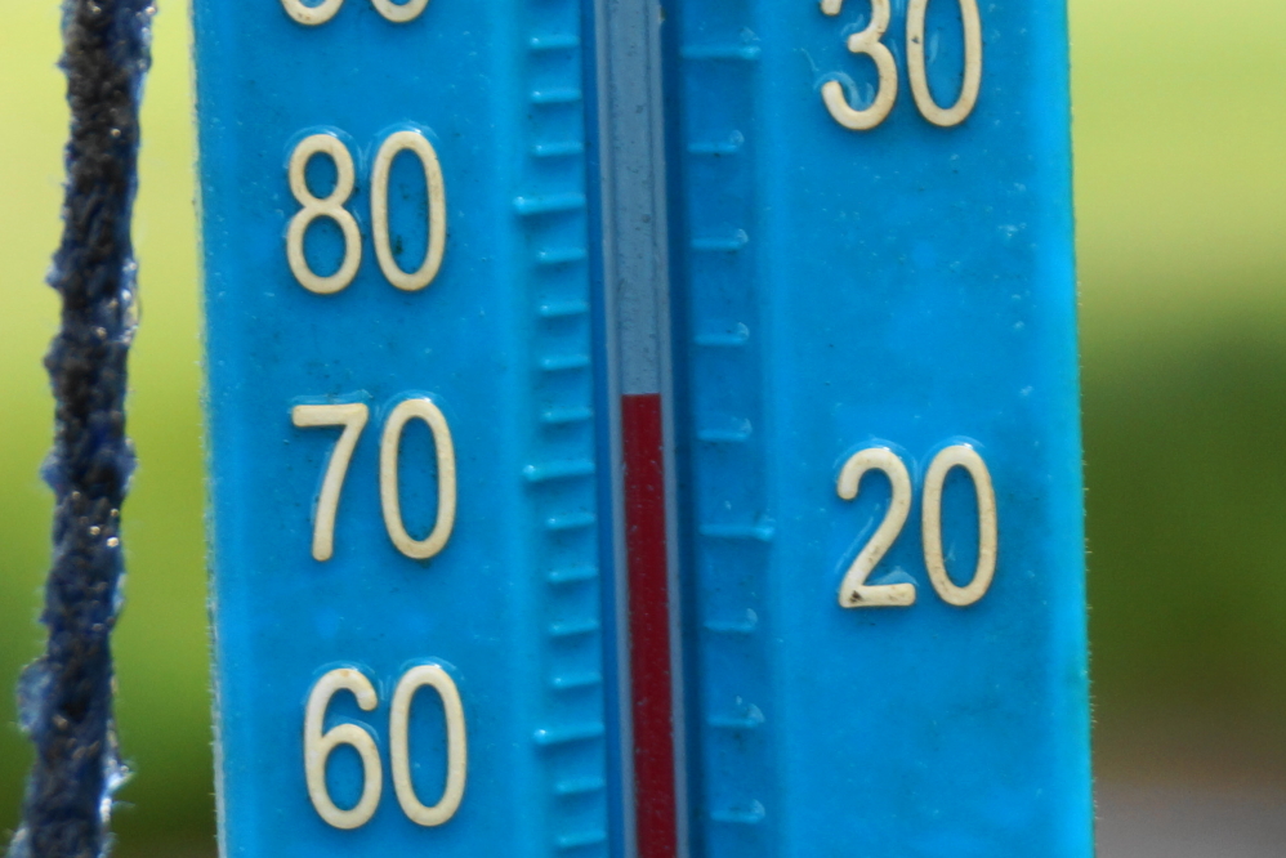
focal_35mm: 75
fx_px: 2680
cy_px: 429
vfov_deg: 18.2
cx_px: 643
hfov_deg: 27.0
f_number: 4.5
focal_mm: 50
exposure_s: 1/80
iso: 100
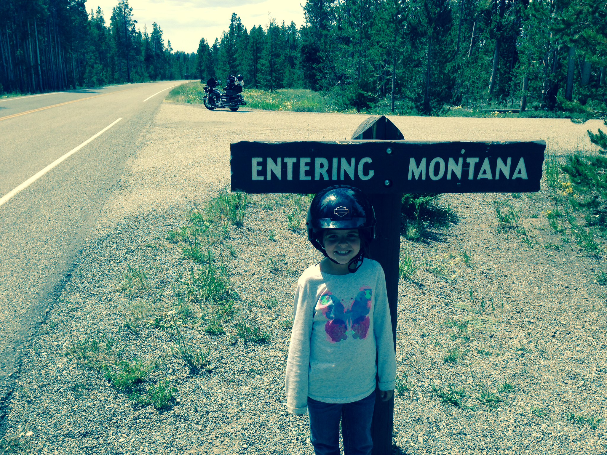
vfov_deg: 42.9
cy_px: 228
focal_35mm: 33
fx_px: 579
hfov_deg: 55.4
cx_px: 304
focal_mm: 4.12
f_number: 2.4
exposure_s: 1/1205
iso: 50
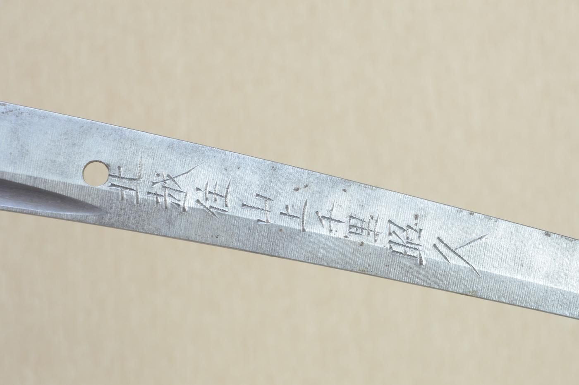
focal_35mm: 142
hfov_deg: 14.4
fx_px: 2290
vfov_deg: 9.6
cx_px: 290
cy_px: 192
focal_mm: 95
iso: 400
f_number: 11
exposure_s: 1/1.6
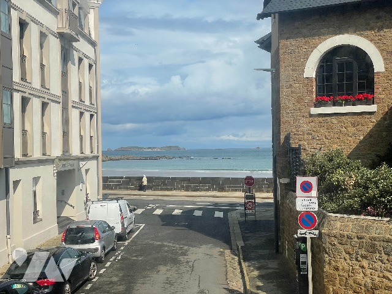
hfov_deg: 36.8
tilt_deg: +1.3
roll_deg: +1.3
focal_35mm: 52
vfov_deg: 28.0
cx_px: 196
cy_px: 147
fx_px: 589
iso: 25
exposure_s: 1/1996
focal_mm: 6
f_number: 2
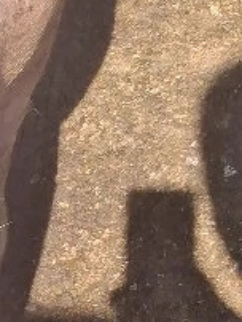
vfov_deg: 10.3
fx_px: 1656
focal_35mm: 178
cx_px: -301
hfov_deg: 7.9
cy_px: 621
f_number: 1.8
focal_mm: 4
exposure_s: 1/294
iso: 20
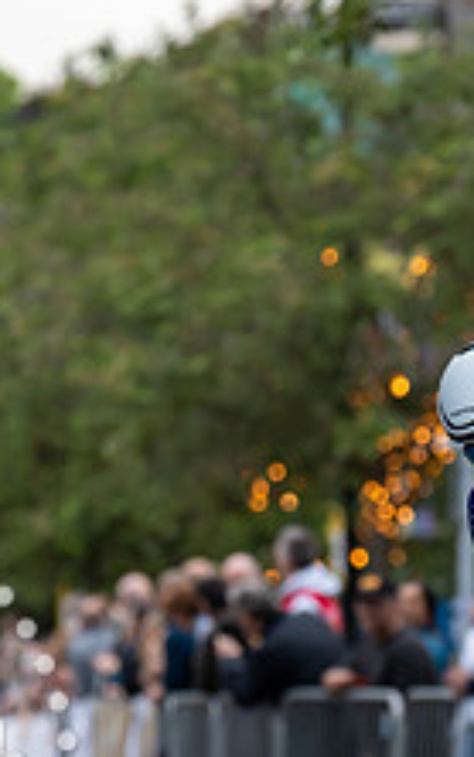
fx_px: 8216
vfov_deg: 5.3
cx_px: 501
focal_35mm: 398
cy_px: 573
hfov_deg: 3.3
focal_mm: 115
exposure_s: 1/800
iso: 640
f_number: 2.8
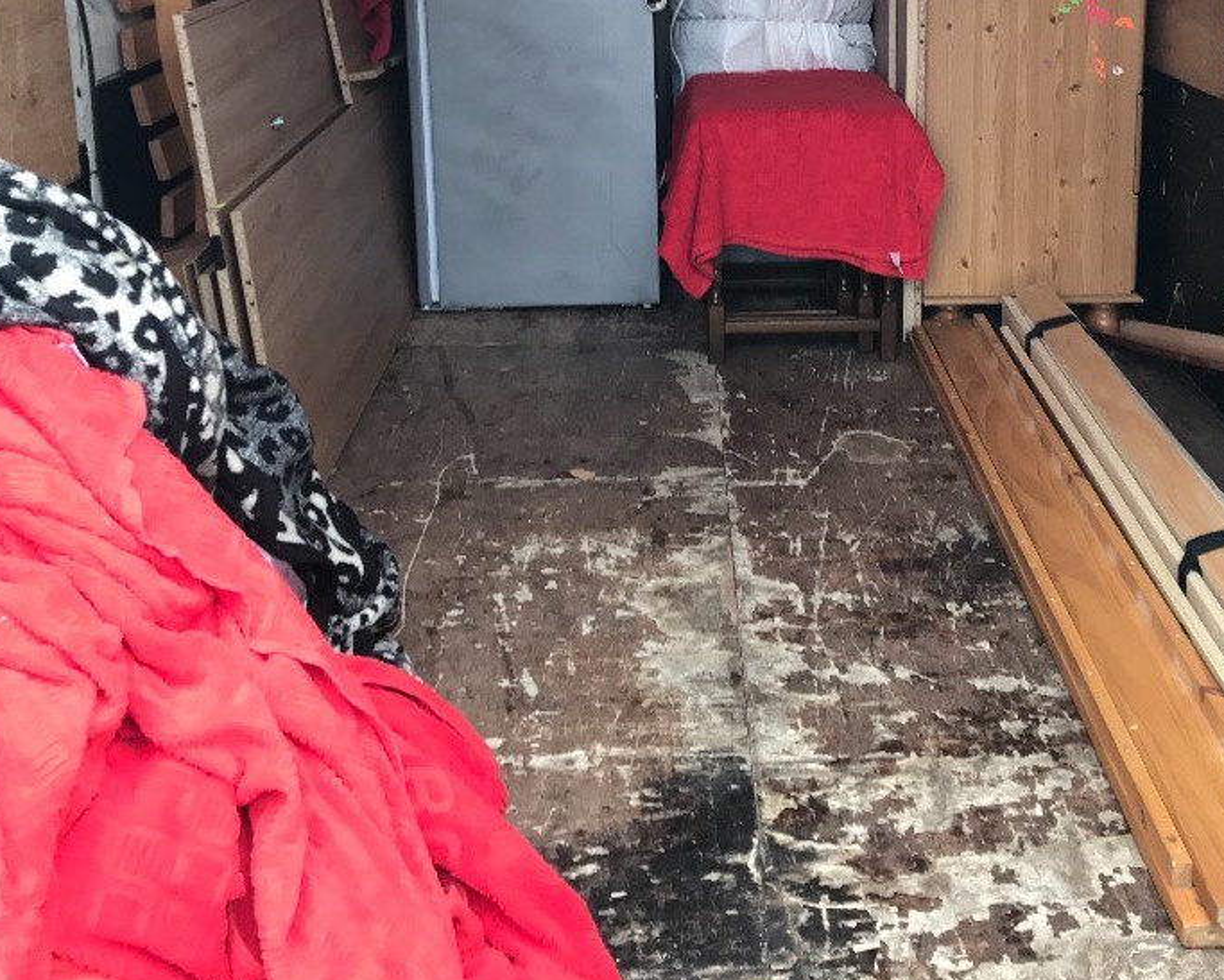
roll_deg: -2.8
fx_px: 1740
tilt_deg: -14.2
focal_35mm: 48
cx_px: 781
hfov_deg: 38.5
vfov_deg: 30.6
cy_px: 172
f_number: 1.8
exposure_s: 1/47
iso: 25
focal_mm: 3.99
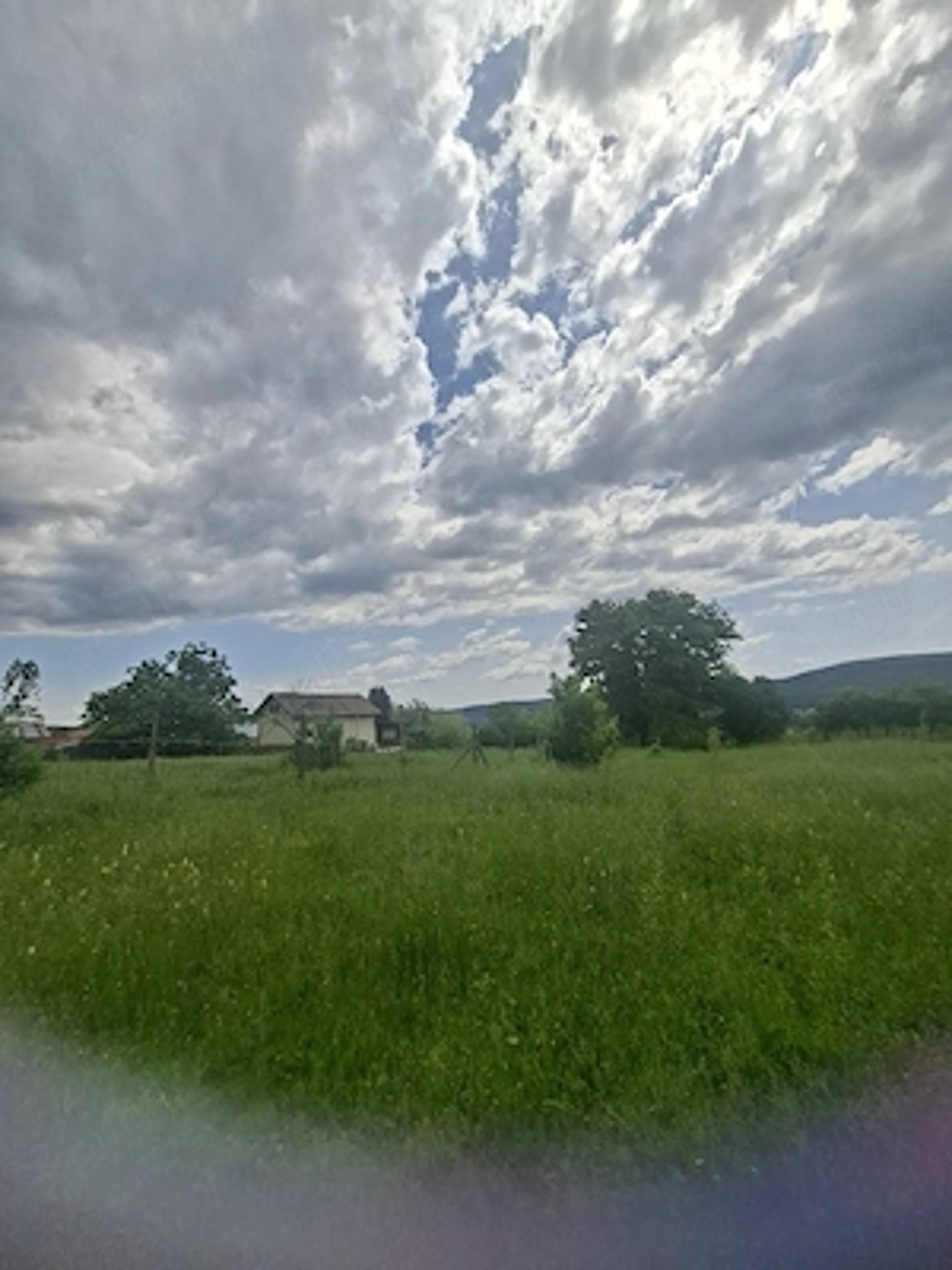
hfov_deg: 89.9
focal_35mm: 13
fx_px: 477
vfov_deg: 106.2
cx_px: 476
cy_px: 635
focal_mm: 1.74
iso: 40
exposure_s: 1/3333
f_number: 2.2
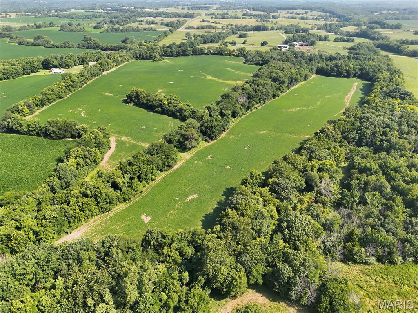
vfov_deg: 56.8
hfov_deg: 71.6
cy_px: 156
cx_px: 209
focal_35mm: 24
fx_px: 290
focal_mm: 6.72
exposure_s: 1/2000
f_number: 1.7
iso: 140
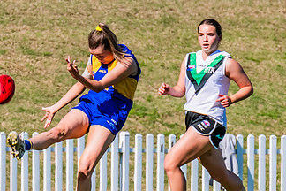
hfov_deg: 1.3
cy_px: 103
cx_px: 80
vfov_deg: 0.9
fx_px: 12178
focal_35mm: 1533
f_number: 11
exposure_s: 1/1250
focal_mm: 420
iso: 640
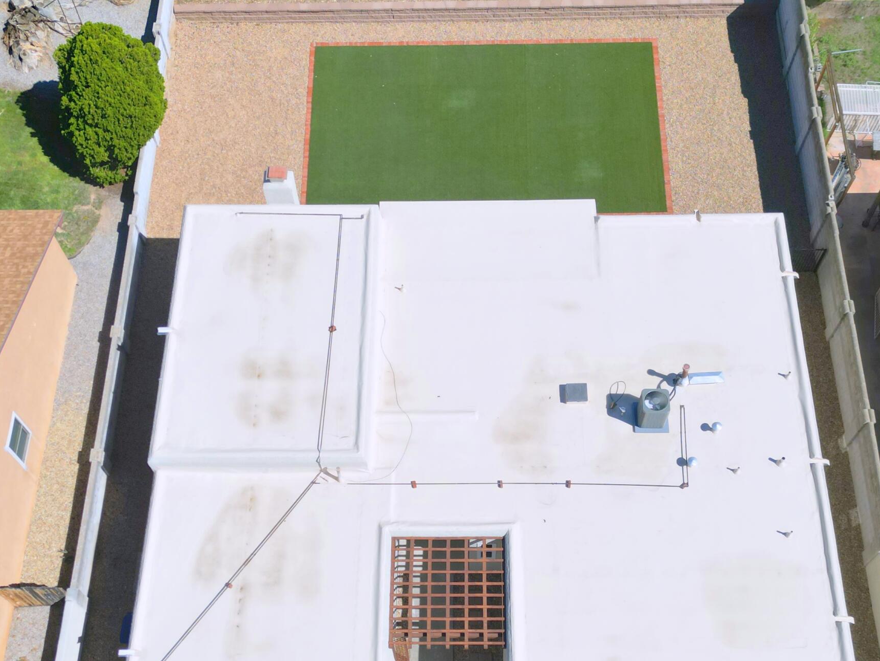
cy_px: 421
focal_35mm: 42
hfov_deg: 44.8
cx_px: 424
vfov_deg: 34.1
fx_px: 1068
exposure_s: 1/6400
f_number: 1.7
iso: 130
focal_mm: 6.72
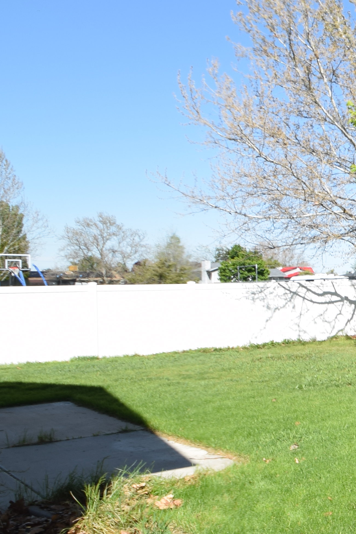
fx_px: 683
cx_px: 669
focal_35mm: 46
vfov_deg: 42.8
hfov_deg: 19.8
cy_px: 269
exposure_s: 1/200
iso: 100
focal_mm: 10
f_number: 8
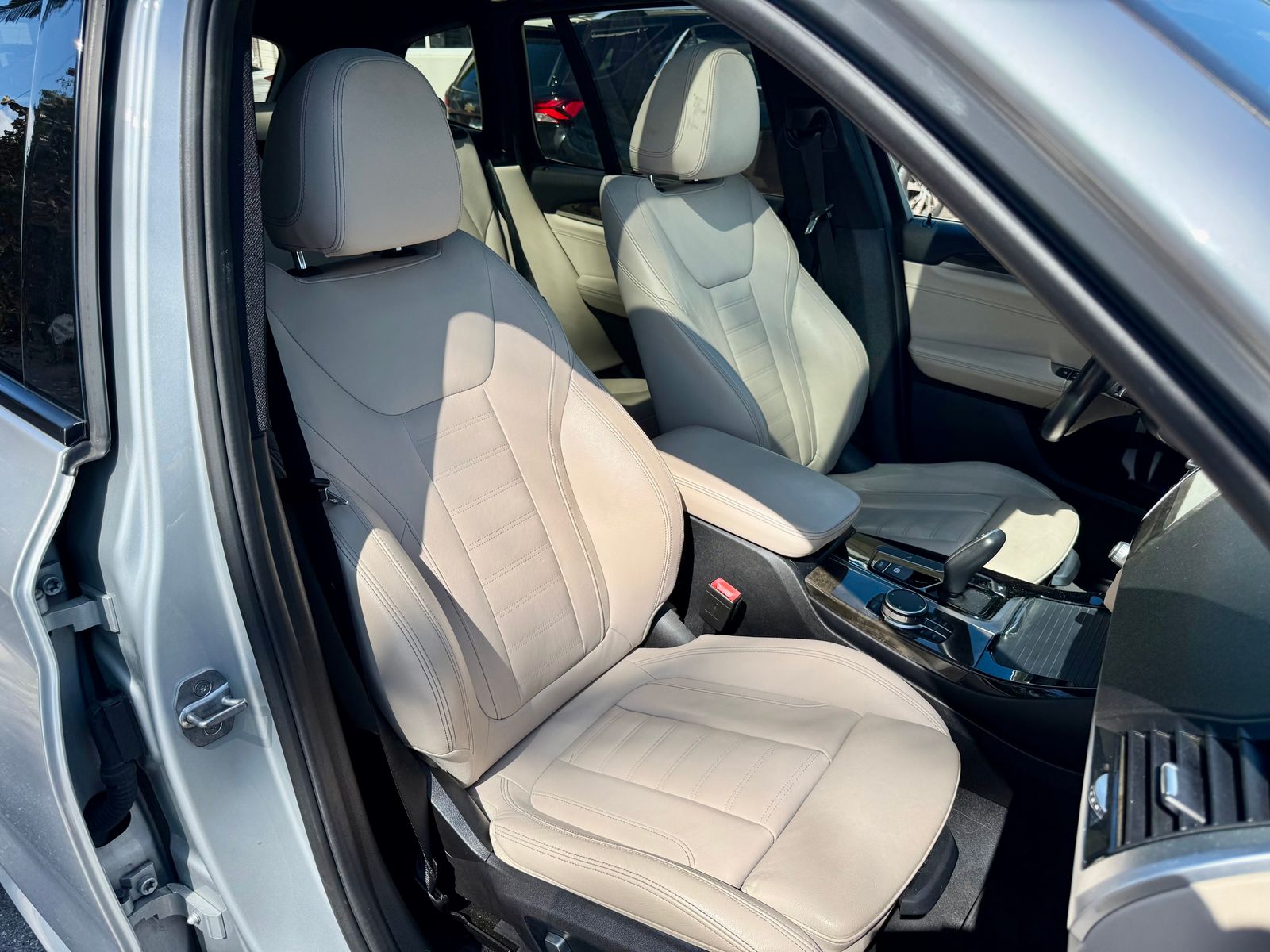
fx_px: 881
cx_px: 635
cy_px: 476
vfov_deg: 56.8
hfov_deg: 71.6
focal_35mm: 24
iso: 80
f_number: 1.78
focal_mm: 6.76
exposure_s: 1/2525
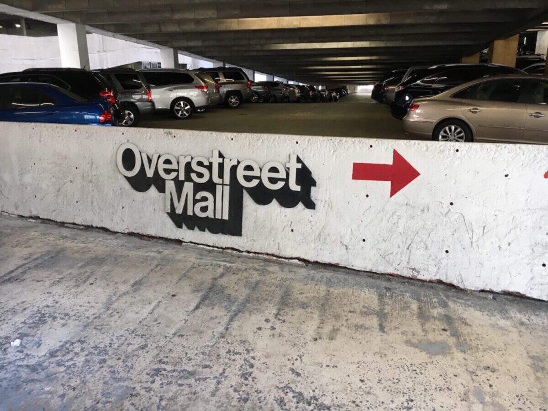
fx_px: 459
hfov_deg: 61.7
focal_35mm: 29
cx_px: 274
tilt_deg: -16.2
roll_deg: -0.1
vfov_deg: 48.2
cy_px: 206
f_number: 2.2
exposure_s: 1/30
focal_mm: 4.15
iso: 64
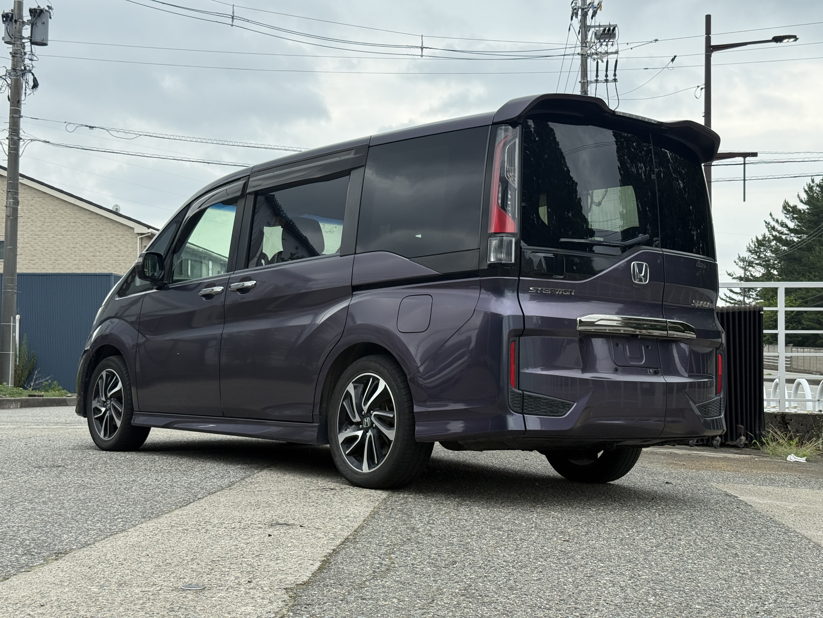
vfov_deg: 30.3
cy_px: 309
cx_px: 412
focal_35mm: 48
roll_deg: -0.1
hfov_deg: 39.7
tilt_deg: +2.5
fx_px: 1141
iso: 100
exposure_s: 1/2865
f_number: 1.78
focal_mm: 6.76
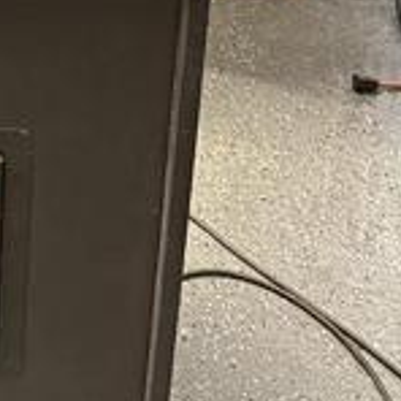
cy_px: -366
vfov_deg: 13.8
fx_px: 1442
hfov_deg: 14.9
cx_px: -160
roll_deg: -0.2
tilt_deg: -20.5
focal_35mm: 110
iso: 640
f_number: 1.78
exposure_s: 1/60
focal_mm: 6.76
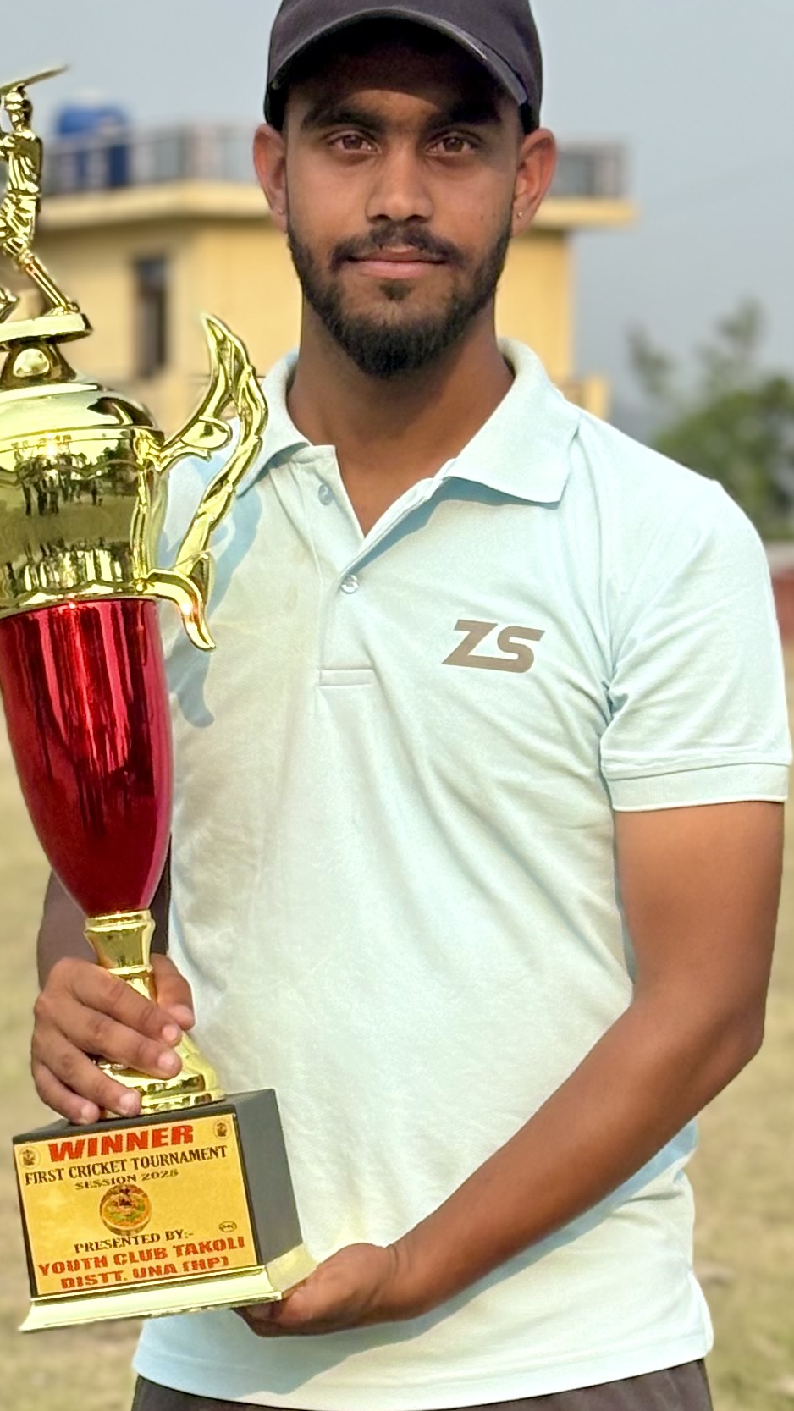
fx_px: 5126
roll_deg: -0.1
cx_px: 345
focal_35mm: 137
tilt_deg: -5.6
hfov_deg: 8.9
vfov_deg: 15.6
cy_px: 1119
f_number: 1.6
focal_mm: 5.96
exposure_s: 1/4329
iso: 50
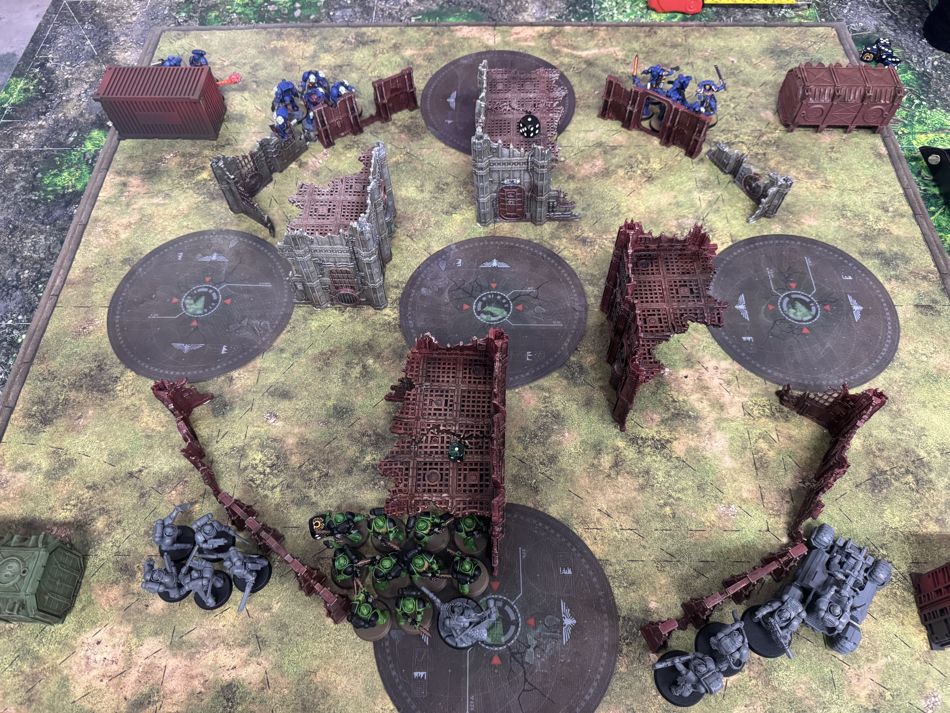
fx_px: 659
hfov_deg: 71.6
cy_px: 356
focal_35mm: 24
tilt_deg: -59.1
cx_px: 475
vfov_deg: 56.8
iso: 640
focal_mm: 6.76
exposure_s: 1/60
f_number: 1.78
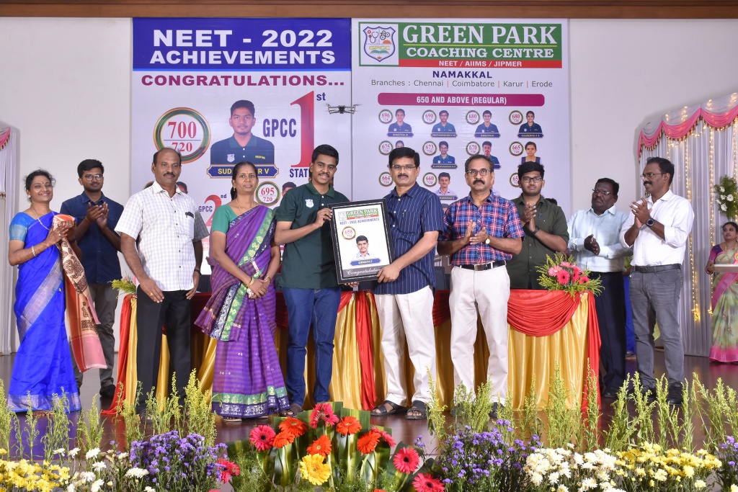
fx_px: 923
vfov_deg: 29.9
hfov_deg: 43.6
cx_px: 369
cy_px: 246
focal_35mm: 45
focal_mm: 30
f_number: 9
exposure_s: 1/125
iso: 640
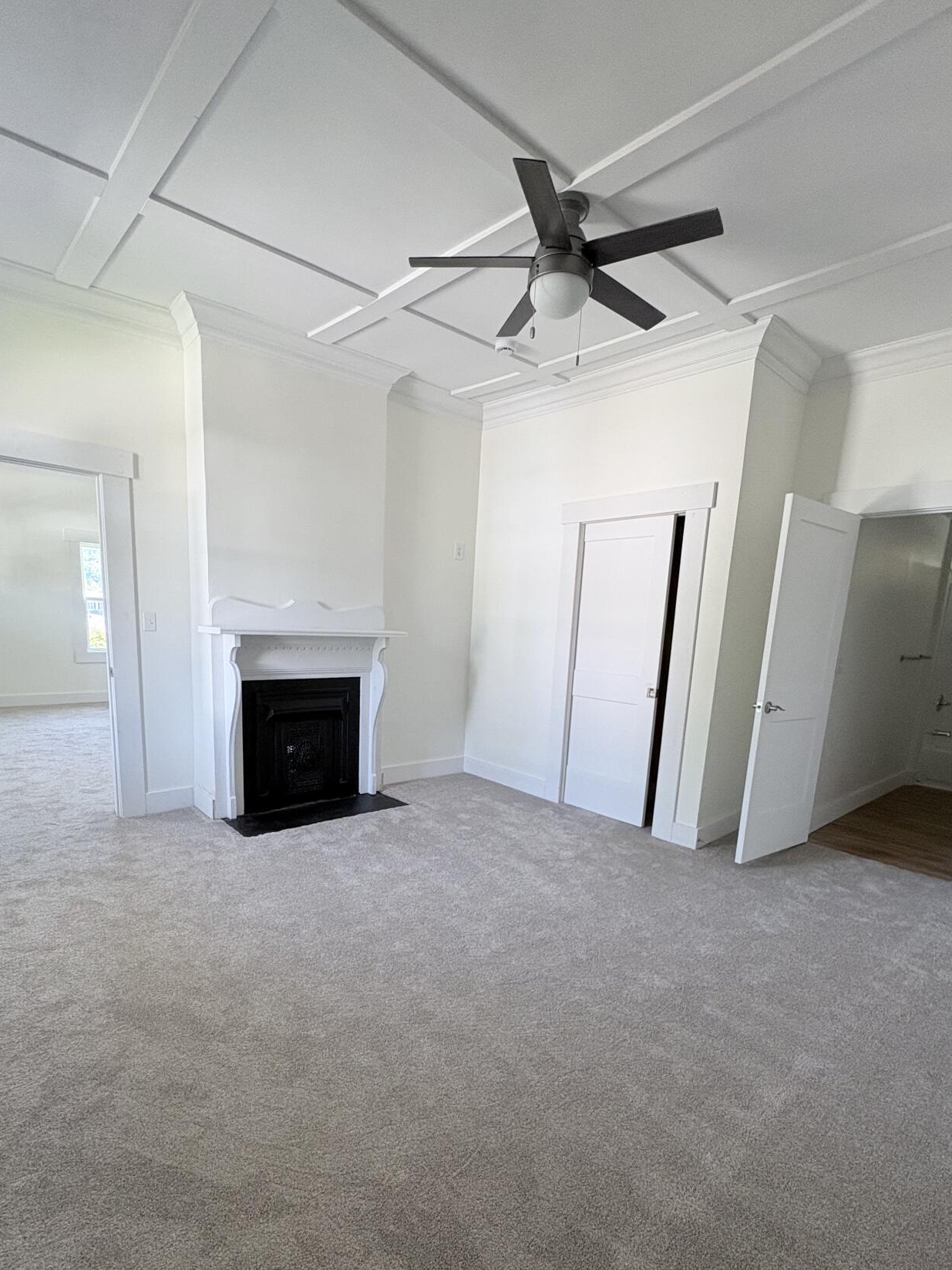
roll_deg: -2.5
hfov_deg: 74.7
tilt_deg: -10.1
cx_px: 451
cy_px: 740
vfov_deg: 90.2
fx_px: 623
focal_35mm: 17
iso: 250
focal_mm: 2.22
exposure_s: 1/86
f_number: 2.2
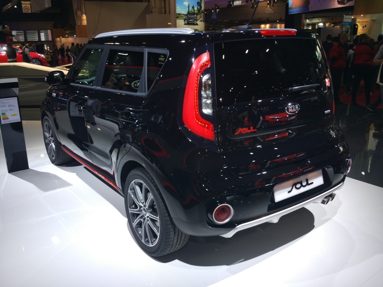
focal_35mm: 30
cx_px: 192
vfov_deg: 46.8
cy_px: 144
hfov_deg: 60.0
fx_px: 332
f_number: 2
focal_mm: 4.12
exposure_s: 1/106
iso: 100
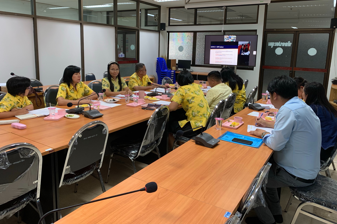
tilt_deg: -9.0
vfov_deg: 46.3
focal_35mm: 28
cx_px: 166
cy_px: 95
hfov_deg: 65.5
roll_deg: -1.9
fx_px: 262
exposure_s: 1/50
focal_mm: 4.25
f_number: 1.8
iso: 125
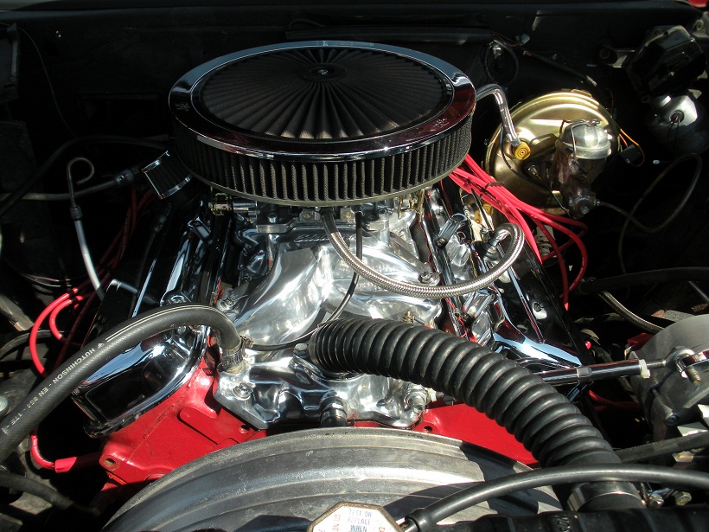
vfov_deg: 40.7
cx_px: 354
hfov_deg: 52.6
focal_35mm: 35
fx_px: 717
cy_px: 266
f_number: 3.5
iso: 64
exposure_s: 1/430
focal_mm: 6.3
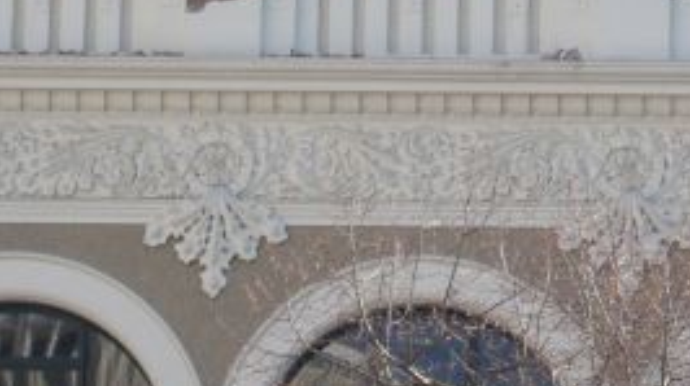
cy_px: 39
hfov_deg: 6.6
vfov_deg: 3.7
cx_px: 744
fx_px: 5995
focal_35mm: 328
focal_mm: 16.4
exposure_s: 1/200
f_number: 5.6
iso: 100
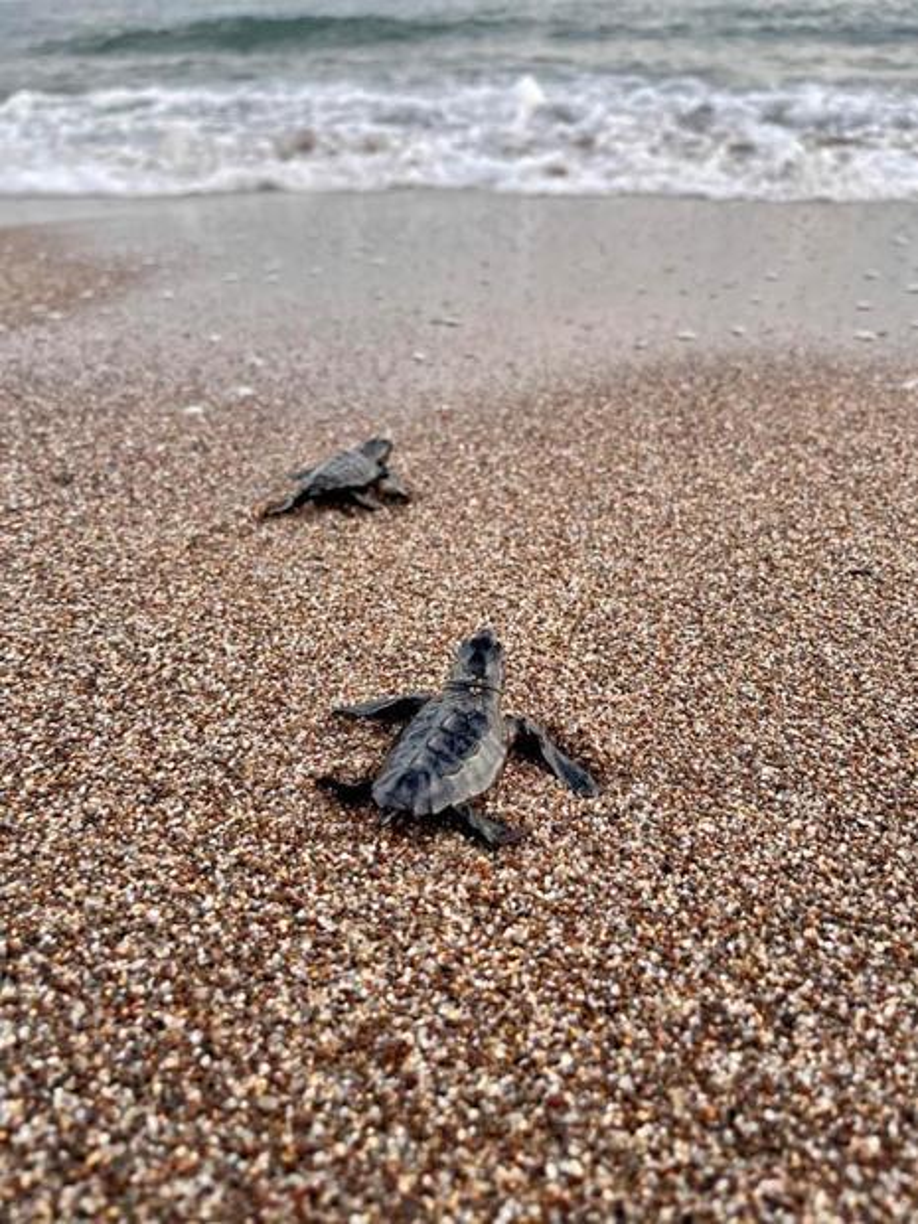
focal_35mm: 26
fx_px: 919
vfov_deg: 67.3
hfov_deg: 53.1
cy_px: 612
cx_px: 459
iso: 125
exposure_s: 1/110
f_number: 1.6
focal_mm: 5.1
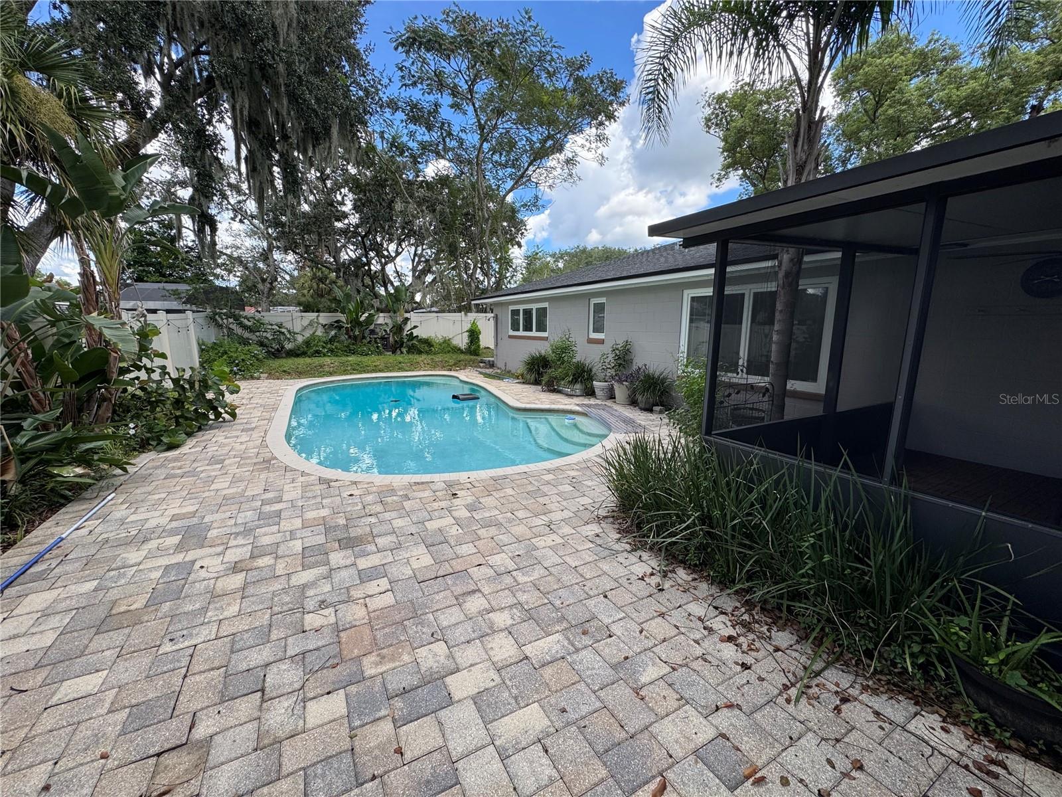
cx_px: 531
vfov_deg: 85.7
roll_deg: -0.4
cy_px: 398
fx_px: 430
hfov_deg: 102.1
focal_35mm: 14
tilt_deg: -10.7
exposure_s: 1/383
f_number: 2.2
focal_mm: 2.22
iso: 40
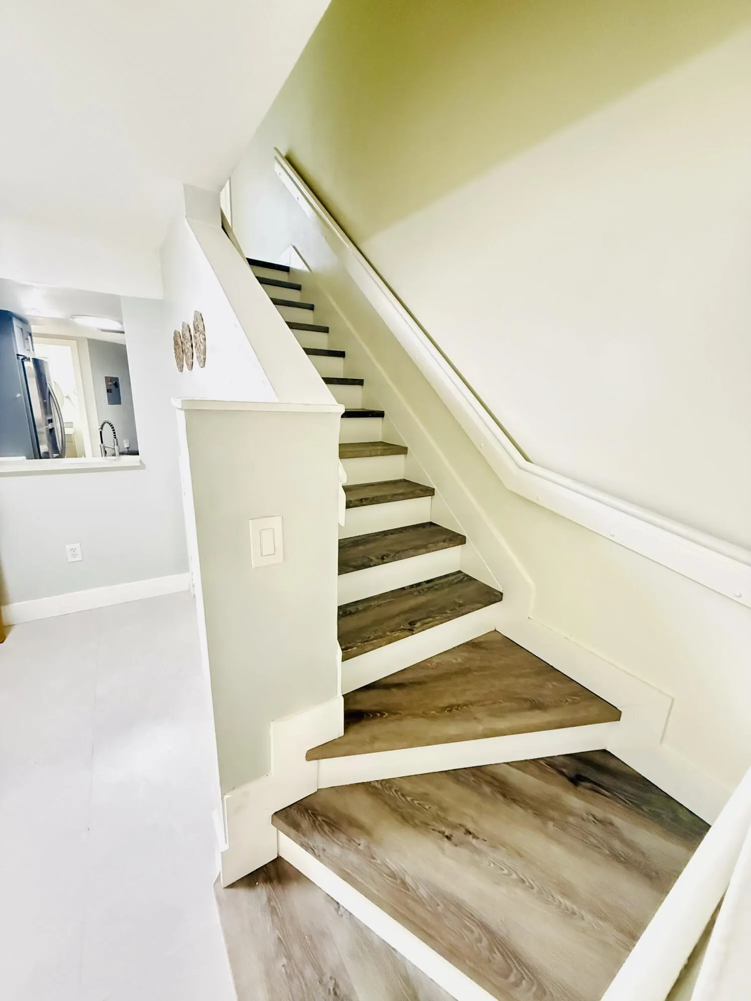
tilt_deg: -13.5
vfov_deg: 102.1
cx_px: 376
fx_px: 405
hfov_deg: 85.7
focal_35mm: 14
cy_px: 500
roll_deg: -2.7
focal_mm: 2.22
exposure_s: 1/40
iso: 1600
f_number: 2.2
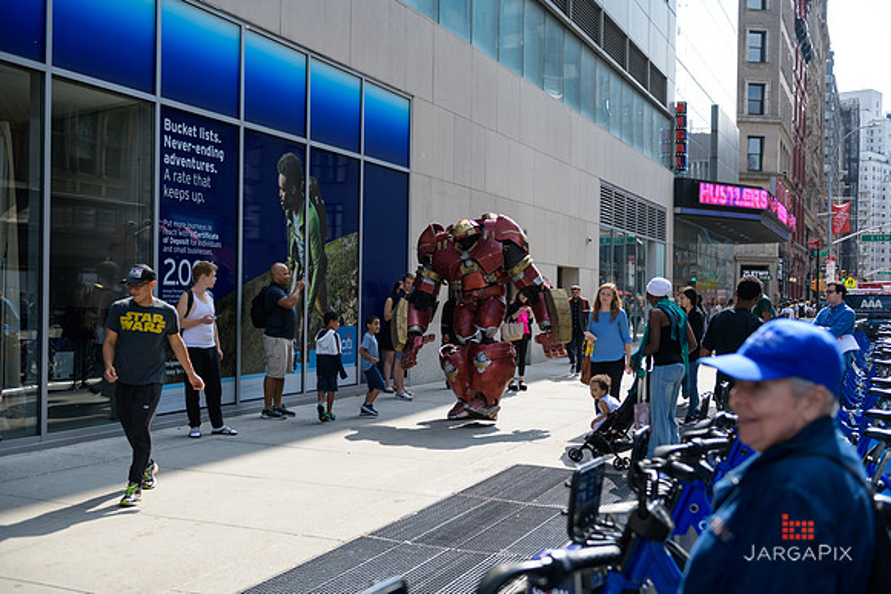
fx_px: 1040
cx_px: 446
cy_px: 297
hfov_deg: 46.4
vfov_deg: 31.9
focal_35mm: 42
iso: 200
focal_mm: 42
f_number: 3.2
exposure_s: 1/1250
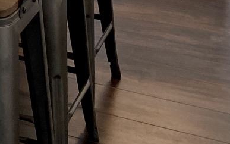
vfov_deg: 8.1
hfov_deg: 11.8
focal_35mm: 146
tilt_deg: -5.6
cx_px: -314
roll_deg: +0.2
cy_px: -241
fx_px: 915
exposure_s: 1/120
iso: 64
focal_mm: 4.25
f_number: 1.8
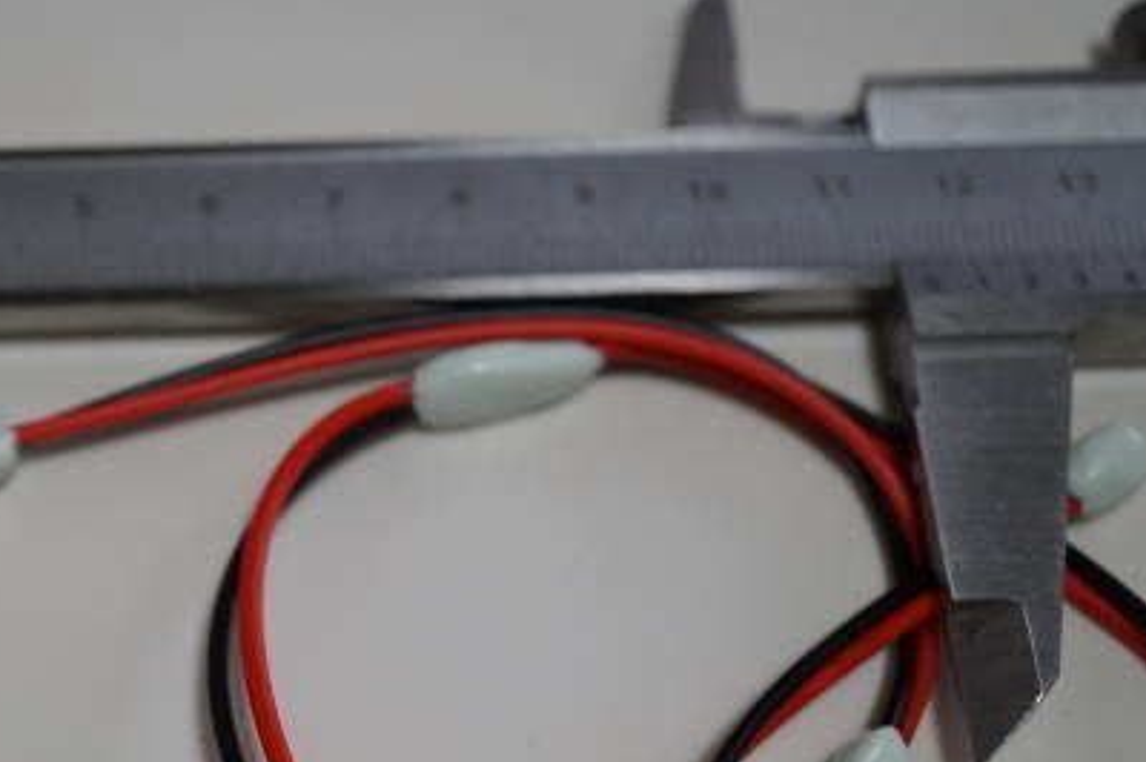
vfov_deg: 18.8
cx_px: 275
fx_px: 2290
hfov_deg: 27.7
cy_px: 508
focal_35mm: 72
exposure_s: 1/160
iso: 1600
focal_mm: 30
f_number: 4
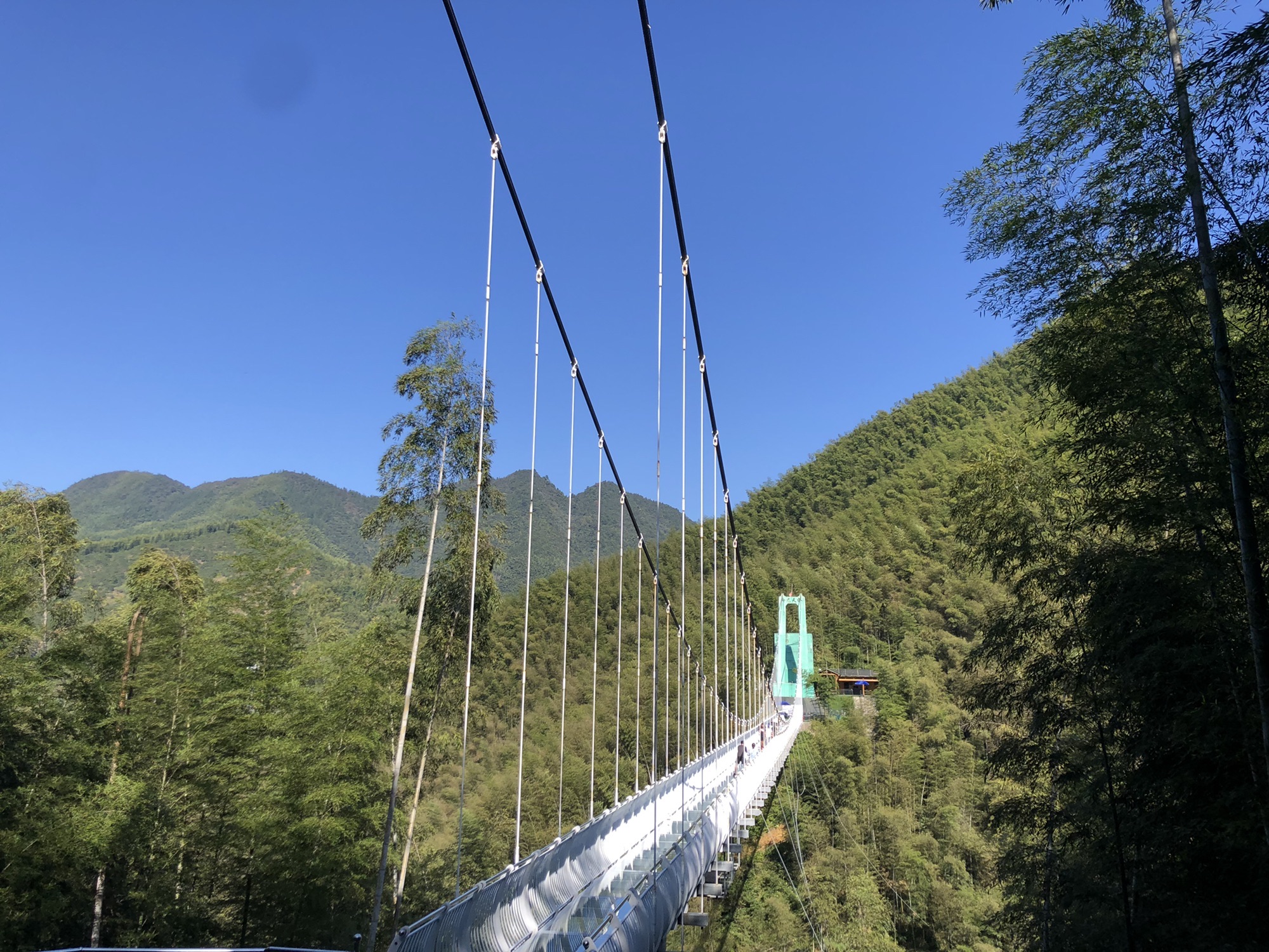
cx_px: 634
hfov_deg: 63.4
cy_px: 476
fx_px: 1026
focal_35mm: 28
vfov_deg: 49.7
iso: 20
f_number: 1.8
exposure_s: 1/1230
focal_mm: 4
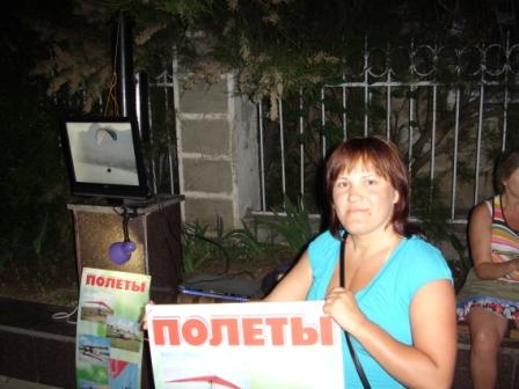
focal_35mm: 30
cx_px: 260
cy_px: 194
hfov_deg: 60.0
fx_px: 450
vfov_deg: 46.8
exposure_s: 1/30
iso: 141
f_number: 2.9
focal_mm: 5.8
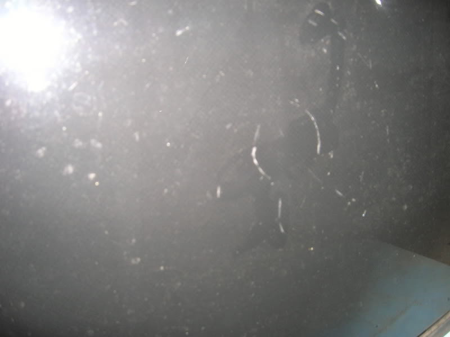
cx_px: 225
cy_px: 168
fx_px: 442
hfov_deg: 54.0
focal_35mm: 34
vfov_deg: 41.8
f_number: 2.9
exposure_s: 1/60.1
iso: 50
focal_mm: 5.7
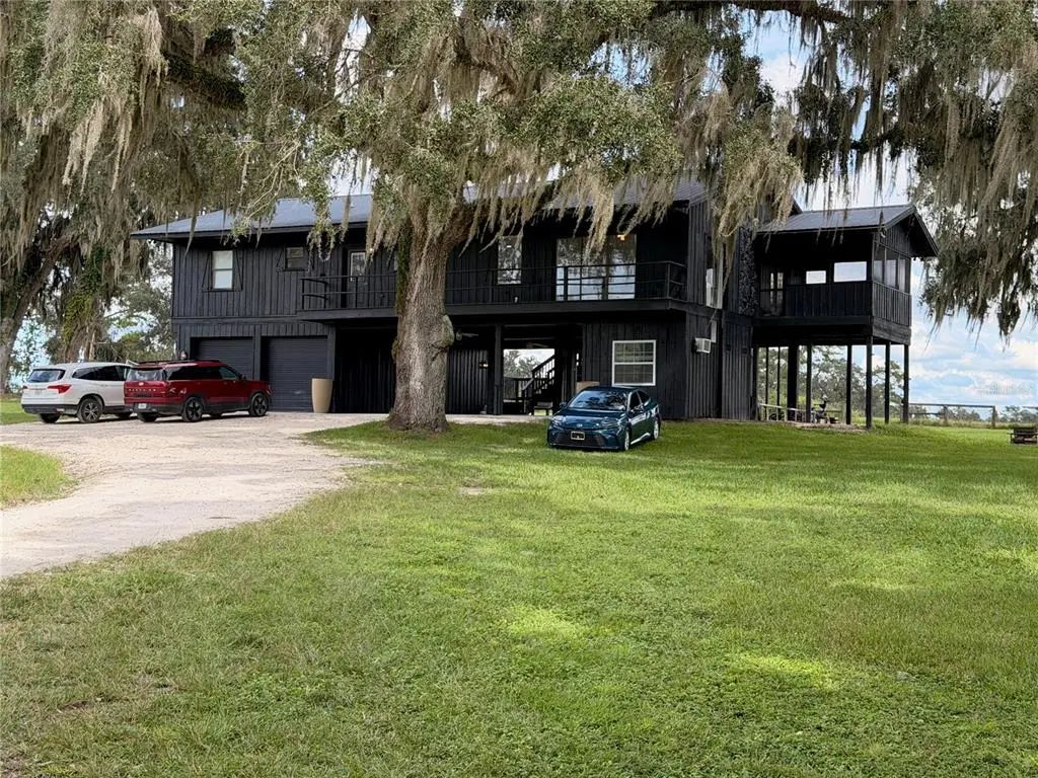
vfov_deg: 30.3
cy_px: 389
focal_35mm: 48
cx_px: 519
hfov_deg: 39.7
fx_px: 1439
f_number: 1.78
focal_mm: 6.76
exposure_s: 1/1353
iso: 100
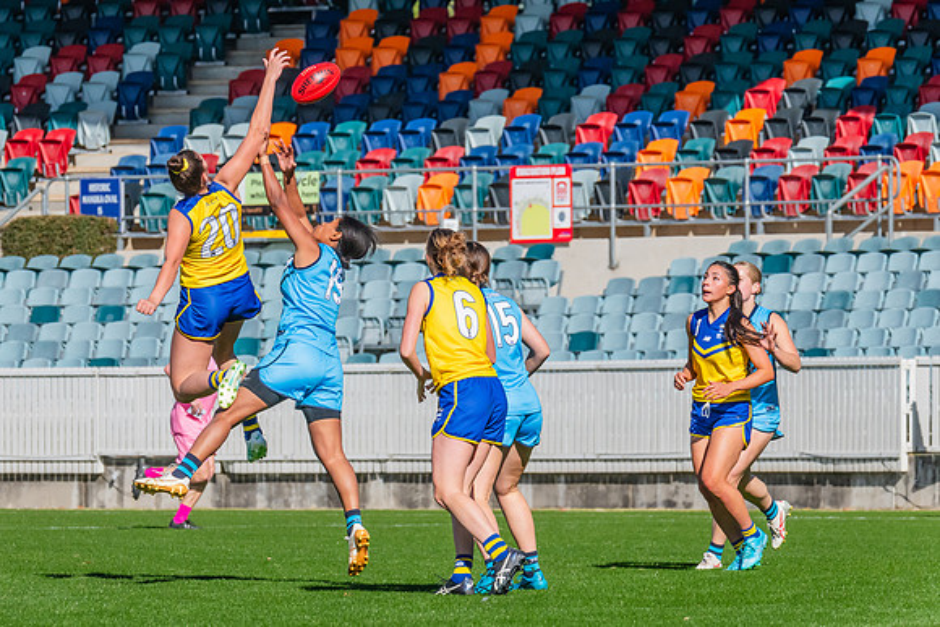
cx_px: 272
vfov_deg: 3.3
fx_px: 10978
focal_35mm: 420
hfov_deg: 4.9
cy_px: 249
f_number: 13
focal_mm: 290
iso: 800
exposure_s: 1/1250
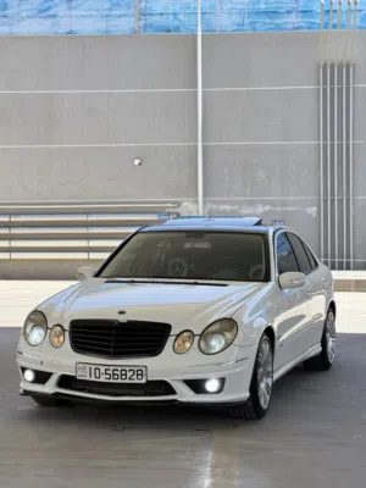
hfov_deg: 19.1
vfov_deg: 25.3
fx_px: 1086
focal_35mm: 77
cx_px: 183
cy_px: 244
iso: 25
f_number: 2.8
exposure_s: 1/330
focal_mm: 9
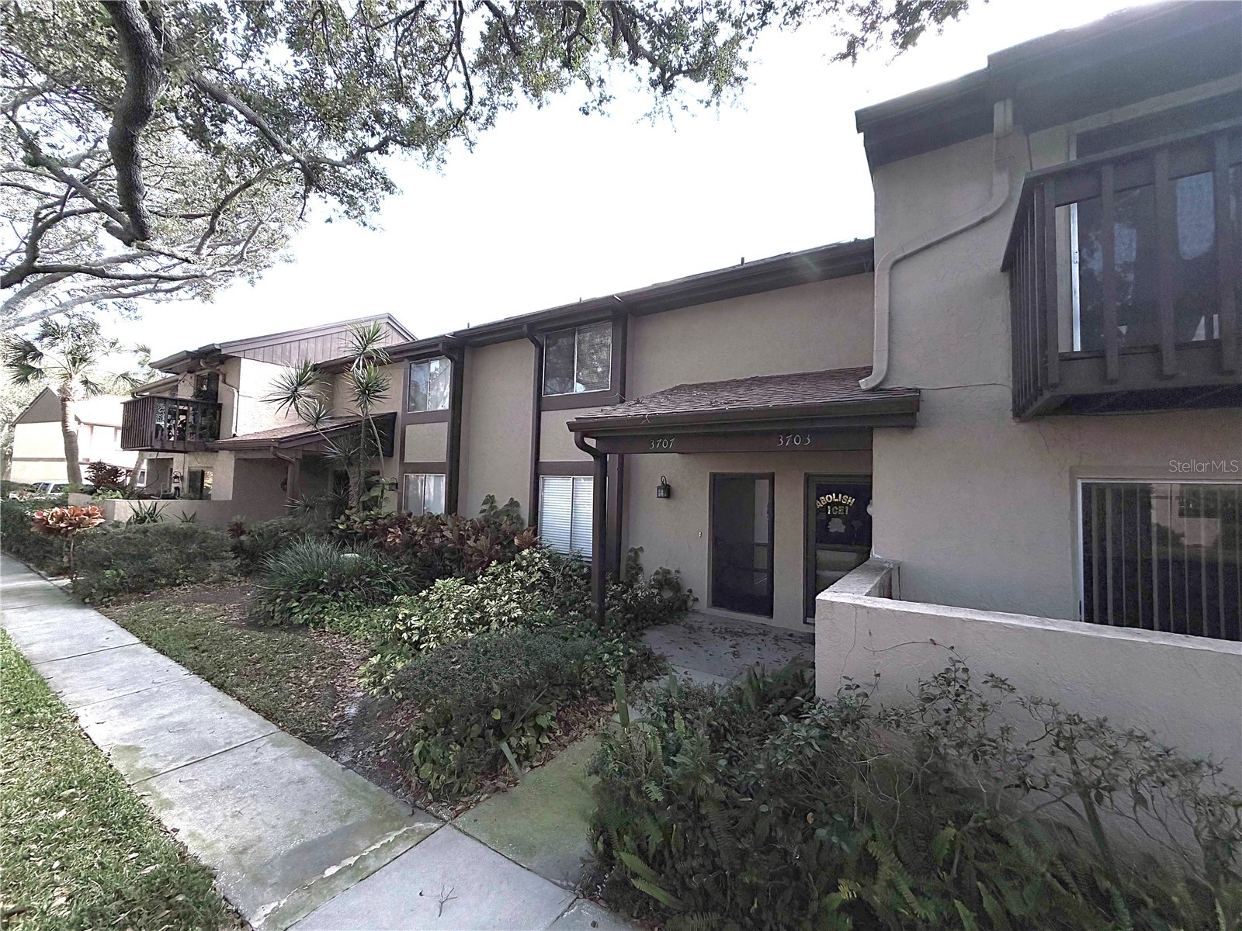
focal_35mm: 14
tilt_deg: +2.1
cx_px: 621
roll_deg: -1.1
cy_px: 466
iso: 20
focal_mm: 2.22
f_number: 2.2
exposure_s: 1/970
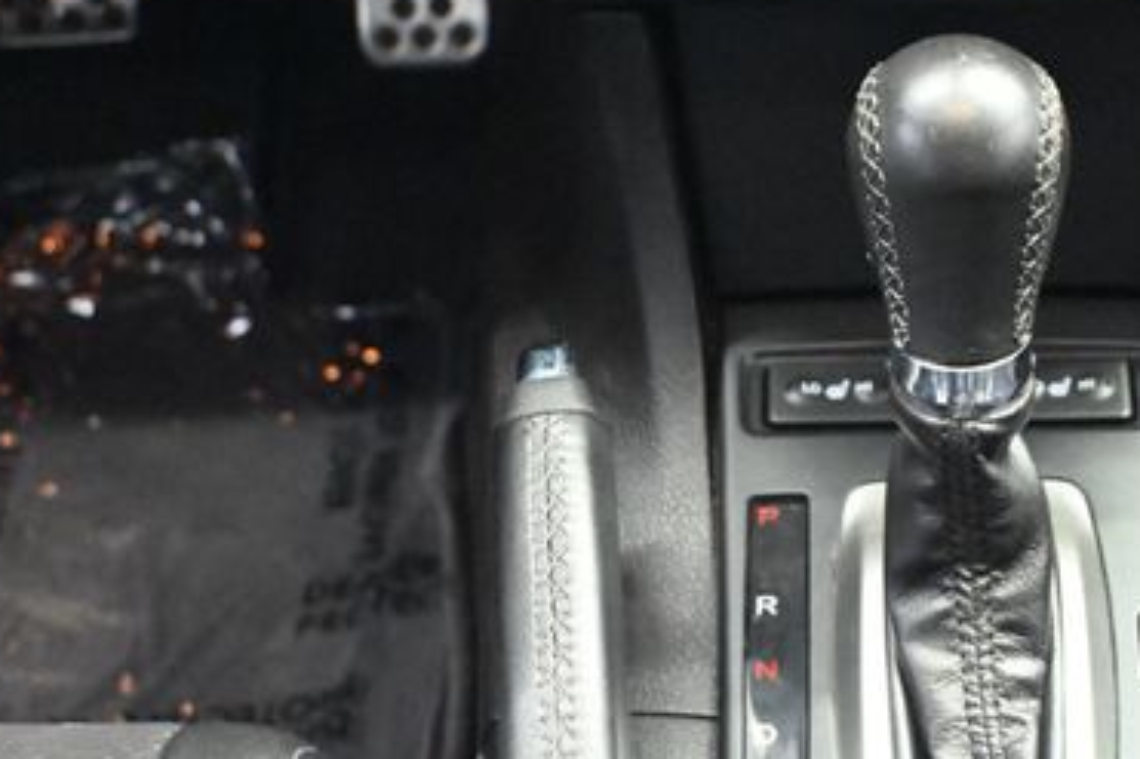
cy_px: 363
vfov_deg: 15.5
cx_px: 888
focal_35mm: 88
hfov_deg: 22.9
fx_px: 2785
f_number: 5
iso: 12800
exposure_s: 1/20
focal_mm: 34
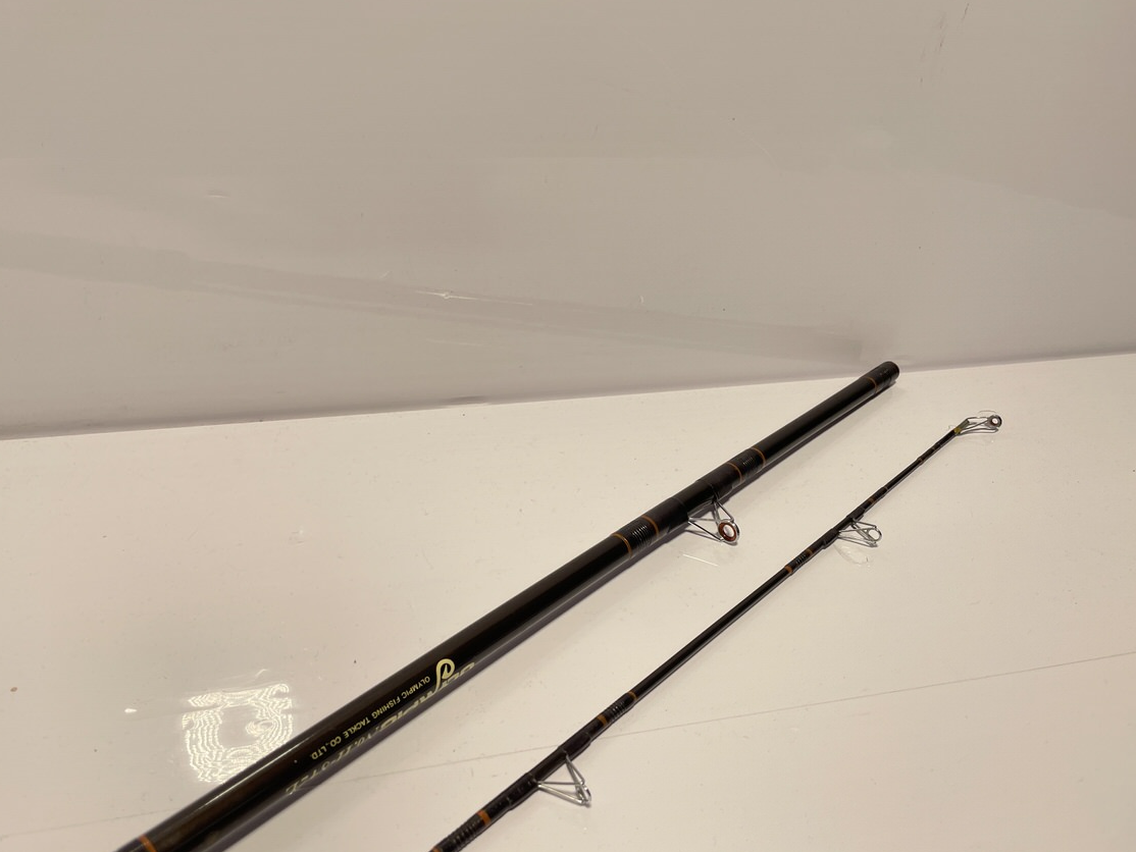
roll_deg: -2.7
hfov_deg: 63.4
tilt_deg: -27.2
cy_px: 444
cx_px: 549
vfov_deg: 49.7
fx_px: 919
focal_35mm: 28
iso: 32
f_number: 1.6
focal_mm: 4.2
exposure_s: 1/252
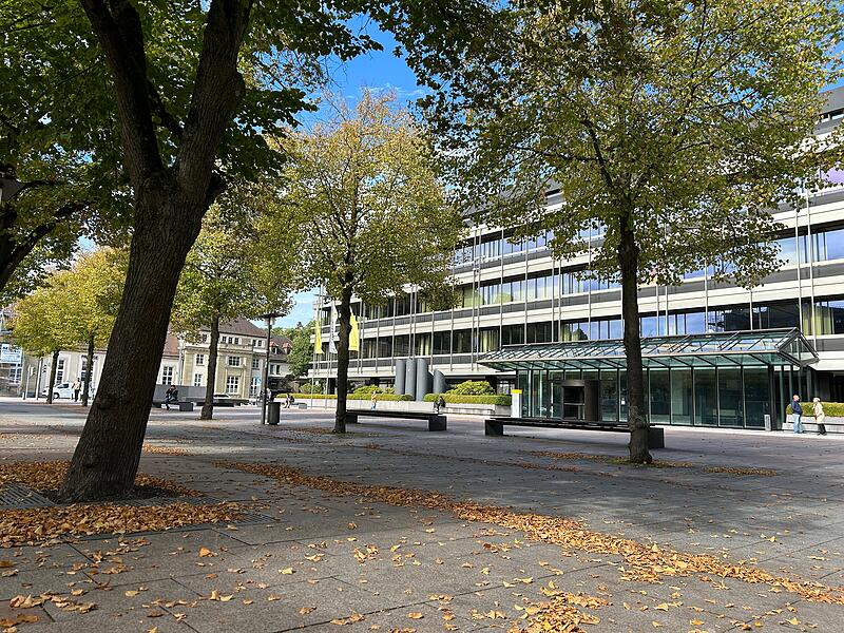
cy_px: 316
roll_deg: -2.4
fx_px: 634
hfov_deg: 67.3
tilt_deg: +7.3
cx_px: 422
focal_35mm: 26
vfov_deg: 53.1
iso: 50
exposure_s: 1/1196
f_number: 1.5
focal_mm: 5.7
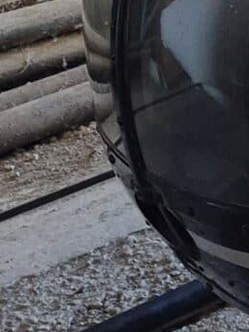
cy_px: -372
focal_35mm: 169
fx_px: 1621
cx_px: 833
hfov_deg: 7.4
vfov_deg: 10.6
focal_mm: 5.4
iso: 500
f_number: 1.8
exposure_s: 1/100
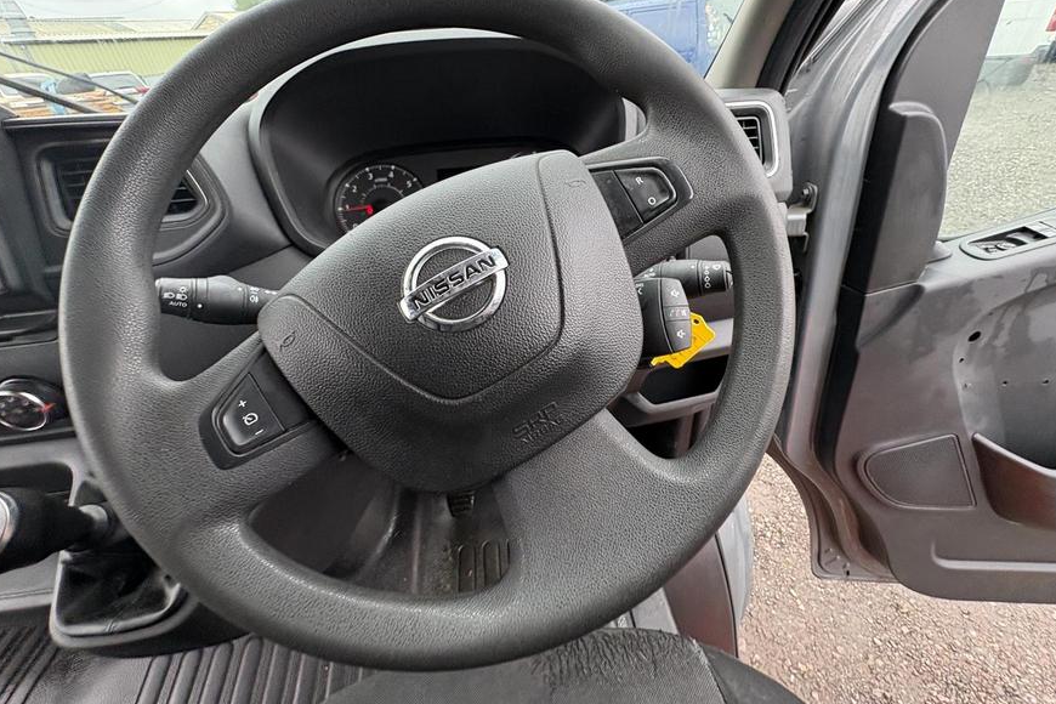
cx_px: 530
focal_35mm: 15
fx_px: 440
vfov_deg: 77.1
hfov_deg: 100.4
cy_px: 316
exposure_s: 1/99
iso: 125
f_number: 2.2
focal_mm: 2.22
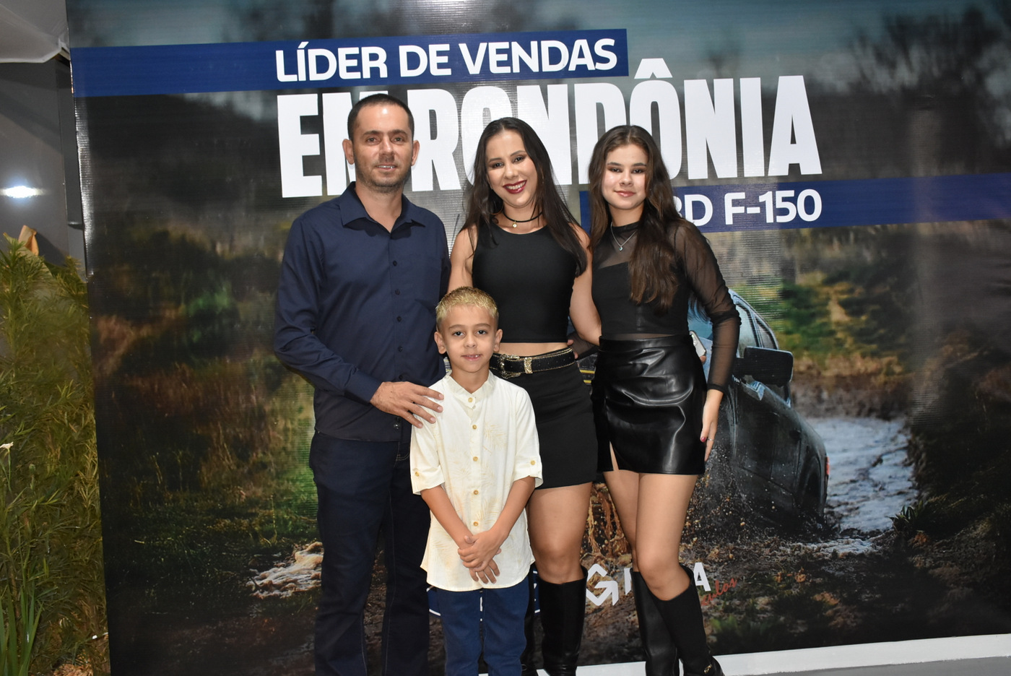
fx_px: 927
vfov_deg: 40.0
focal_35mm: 33
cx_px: 506
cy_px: 338
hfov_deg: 57.2
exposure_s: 1/60
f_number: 5.6
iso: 1600
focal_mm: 22
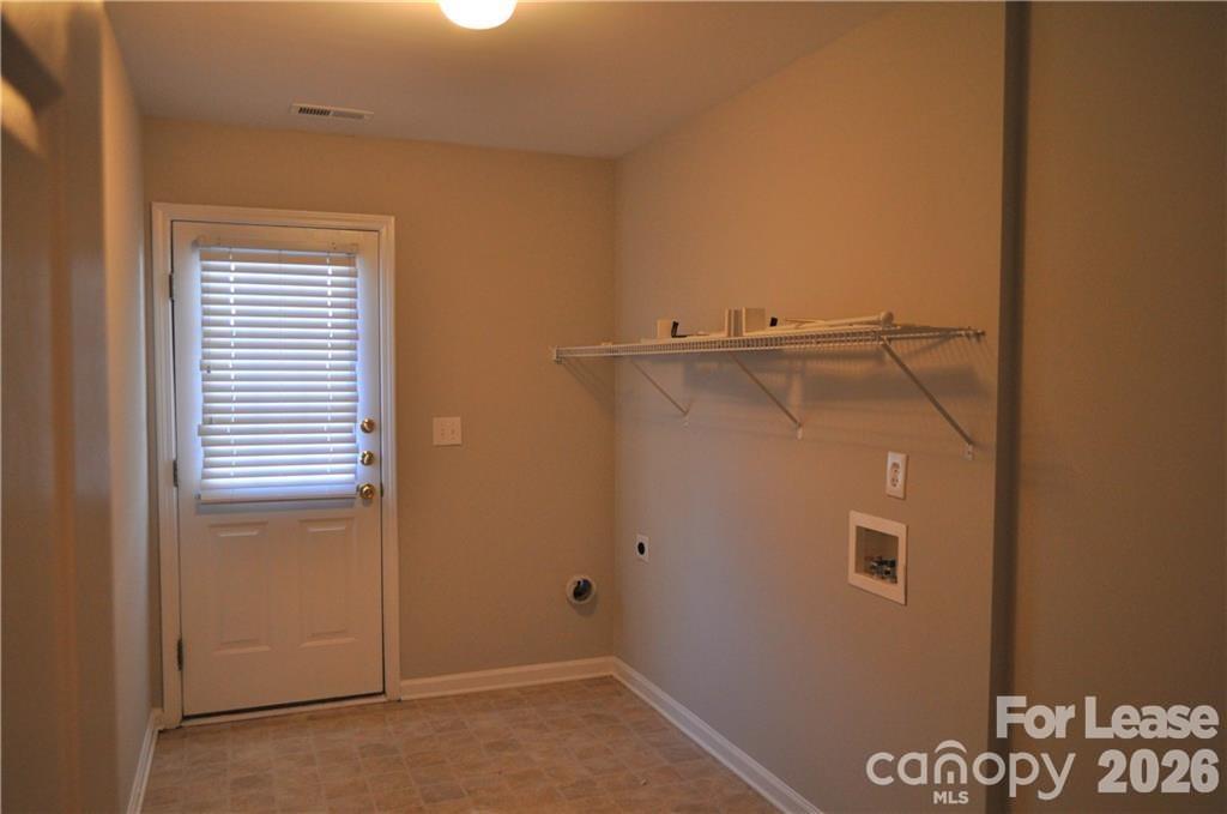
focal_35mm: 27
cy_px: 407
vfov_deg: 47.8
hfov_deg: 67.5
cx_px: 614
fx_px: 919
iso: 720
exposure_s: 1/60
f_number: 4
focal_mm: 18
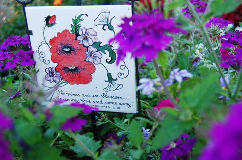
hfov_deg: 41.2
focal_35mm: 48
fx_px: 322
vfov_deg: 27.9
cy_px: 80
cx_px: 121
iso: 200
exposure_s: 1/125
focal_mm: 32
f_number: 5.6
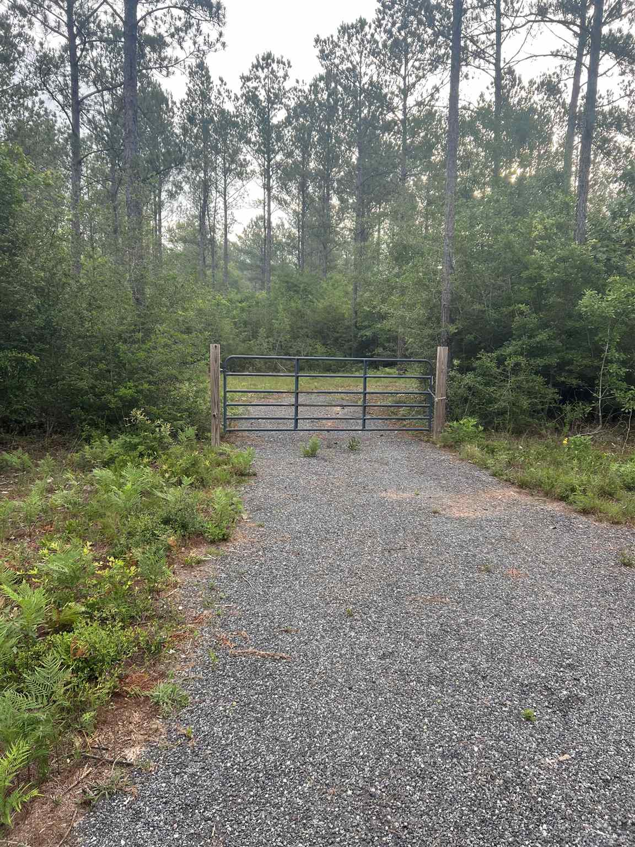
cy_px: 424
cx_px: 318
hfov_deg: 53.1
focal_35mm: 26
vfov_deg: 67.3
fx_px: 636
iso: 50
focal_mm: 5.7
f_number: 1.5
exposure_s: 1/374
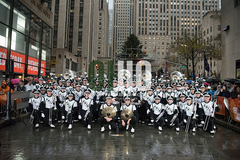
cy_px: 80
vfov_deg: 48.0
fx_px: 180
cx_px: 120
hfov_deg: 67.4
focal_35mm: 27
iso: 10000
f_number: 3.5
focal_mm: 27
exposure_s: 1/2500
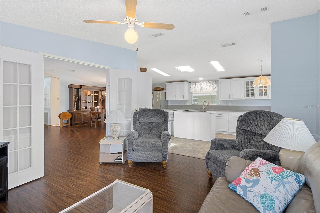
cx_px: 160
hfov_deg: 90.0
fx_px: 160
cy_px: 106
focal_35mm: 18
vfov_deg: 67.4
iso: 500
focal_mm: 12
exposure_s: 1/1.25
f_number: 8
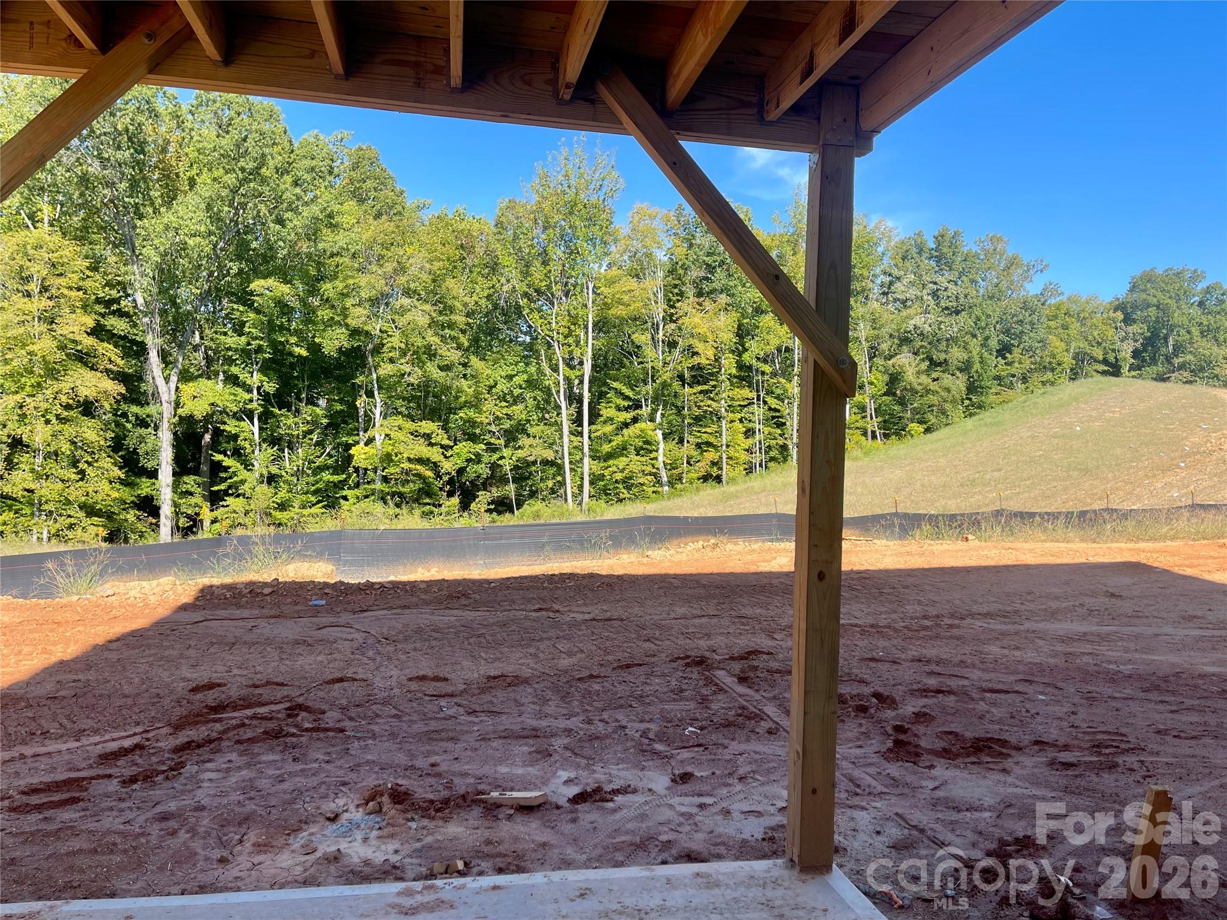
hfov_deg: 69.4
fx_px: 886
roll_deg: -2.1
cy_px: 460
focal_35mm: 25
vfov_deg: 54.9
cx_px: 614
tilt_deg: -2.2
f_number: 1.6
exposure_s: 1/1279
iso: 32
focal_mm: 5.1
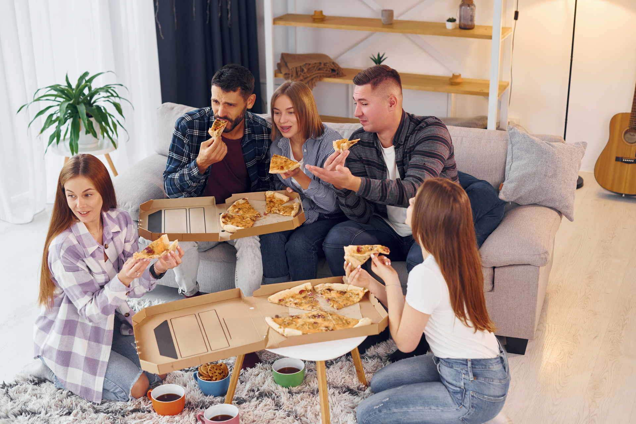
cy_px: 212
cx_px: 318
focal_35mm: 50
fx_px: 883
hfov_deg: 39.6
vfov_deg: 27.0
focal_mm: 50
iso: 1000
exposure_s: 1/160
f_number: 3.2
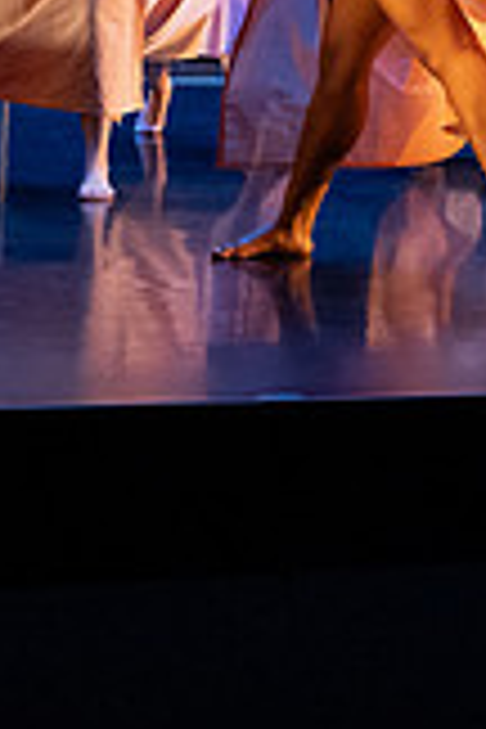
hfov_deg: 9.3
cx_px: 918
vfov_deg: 14.4
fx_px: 2815
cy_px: -115
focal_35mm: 139
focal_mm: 30
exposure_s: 1/400
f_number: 4
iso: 4000
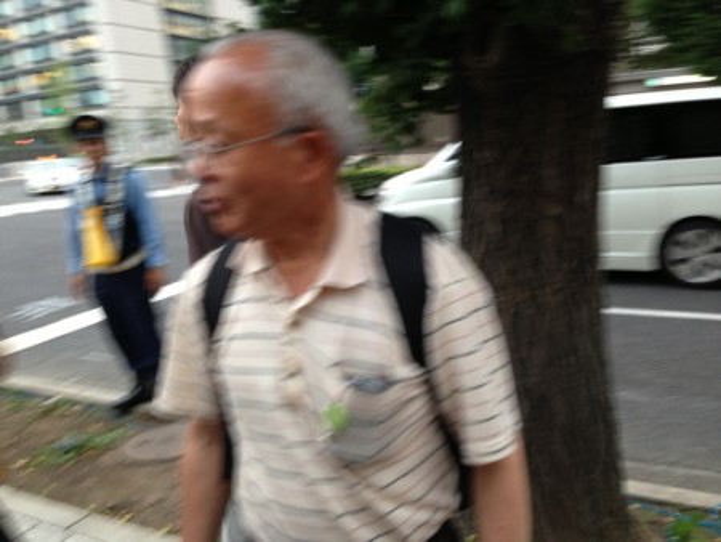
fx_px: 688
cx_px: 360
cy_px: 271
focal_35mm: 33
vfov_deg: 43.0
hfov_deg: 55.3
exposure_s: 1/20
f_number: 2.4
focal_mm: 4.13
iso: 125
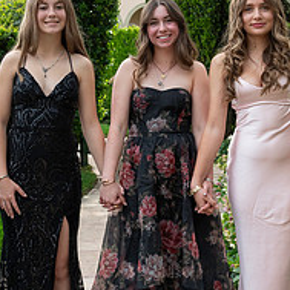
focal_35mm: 87
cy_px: 110
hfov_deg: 19.9
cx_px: 164
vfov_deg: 19.9
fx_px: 825
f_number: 5.6
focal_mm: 43
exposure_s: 1/1600
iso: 1250
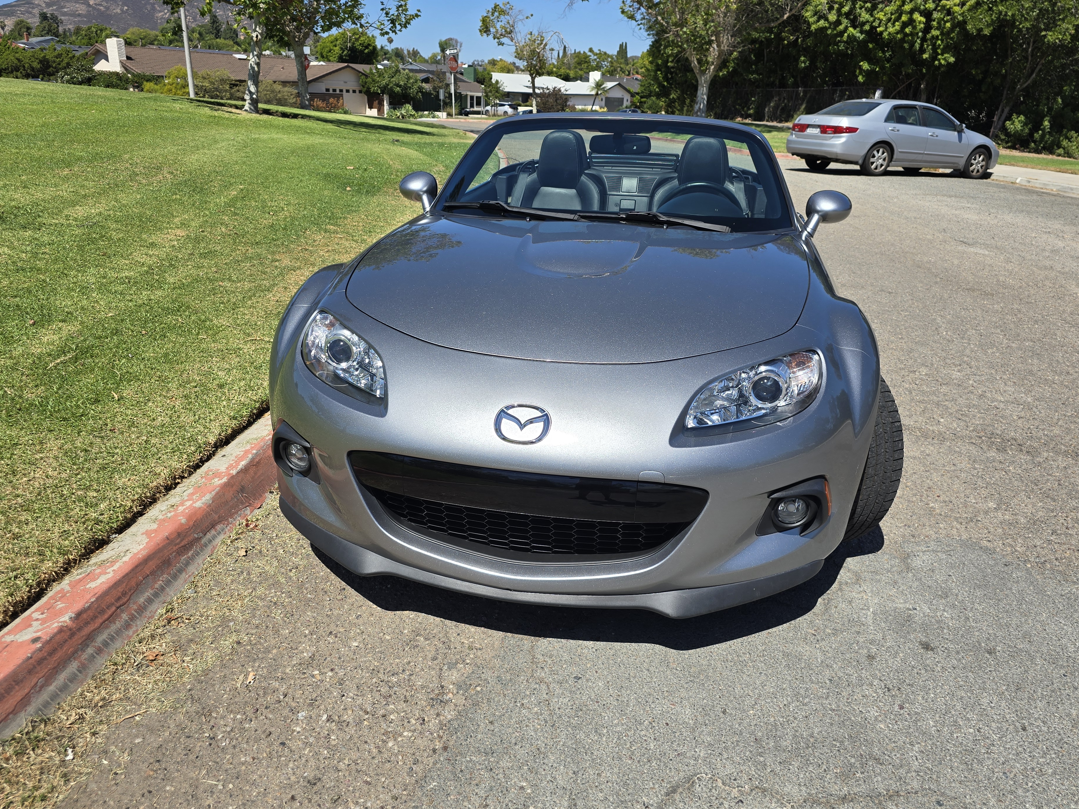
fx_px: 779
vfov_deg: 54.9
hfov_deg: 69.4
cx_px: 536
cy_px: 383
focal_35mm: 25
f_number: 1.7
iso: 12
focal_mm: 6.3
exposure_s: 1/866
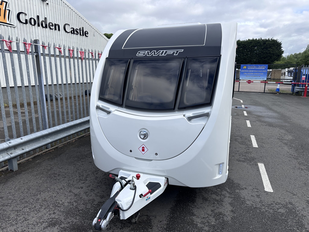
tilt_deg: -7.9
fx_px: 214
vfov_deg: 56.8
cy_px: 116
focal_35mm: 24
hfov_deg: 71.6
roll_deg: -0.5
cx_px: 154
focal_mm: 6.86
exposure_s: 1/2882
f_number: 1.78
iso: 80
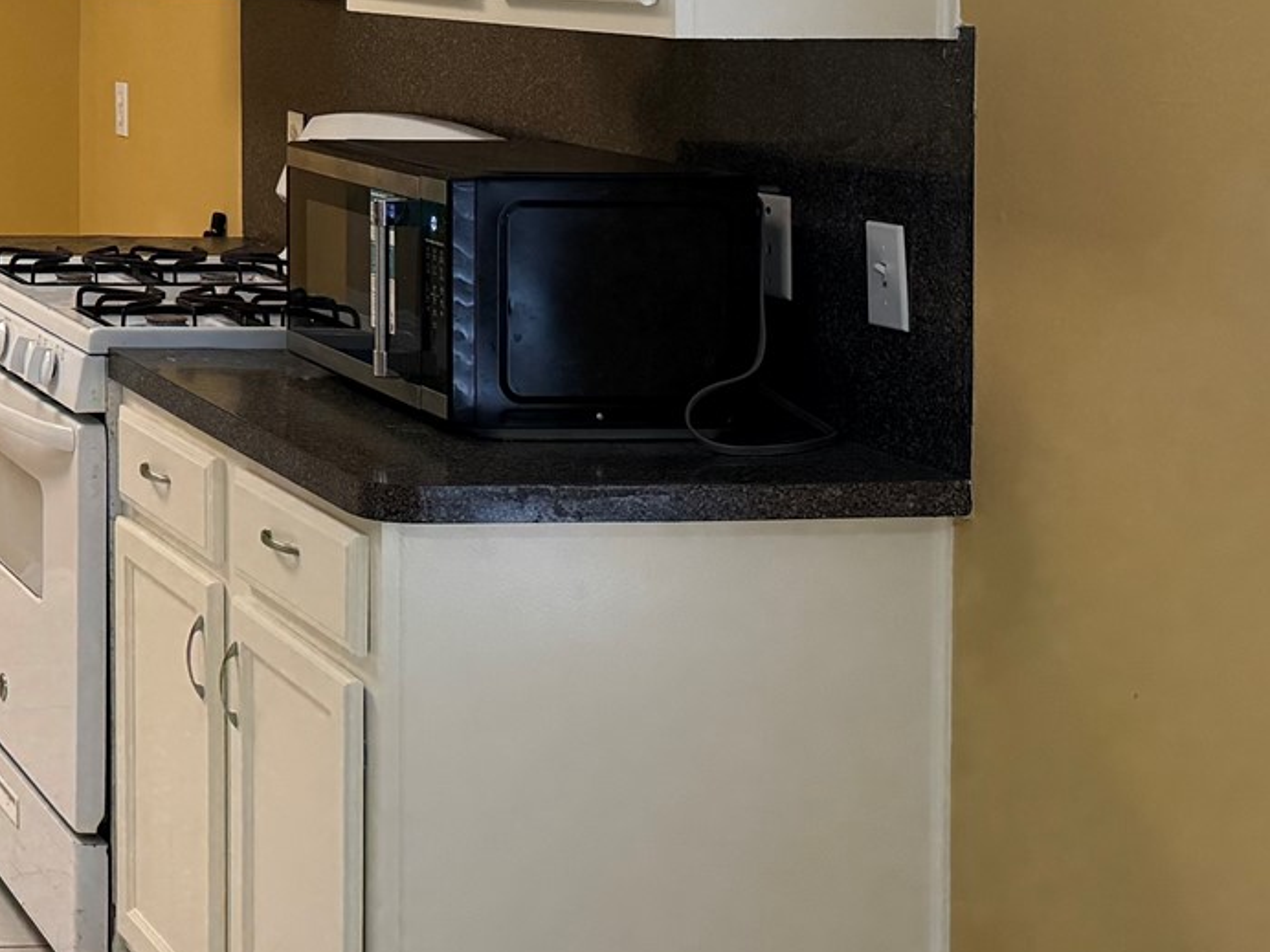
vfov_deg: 19.8
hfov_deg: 23.2
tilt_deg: +1.4
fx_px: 2605
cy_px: -106
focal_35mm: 71
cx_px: -518
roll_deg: -0.5
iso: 200
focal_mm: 6.76
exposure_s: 1/234
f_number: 1.78
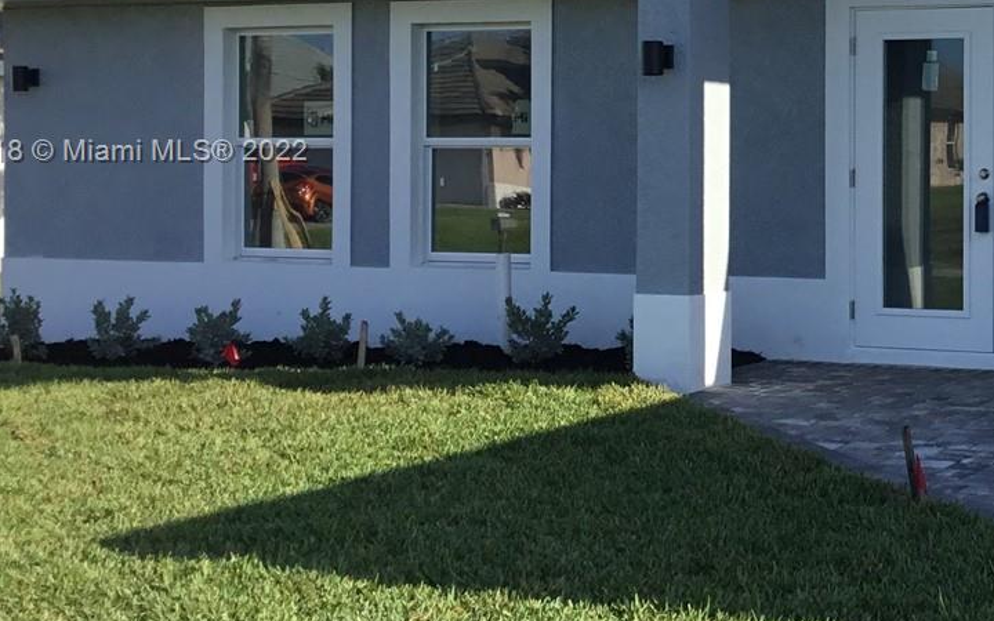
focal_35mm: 73
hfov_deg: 26.8
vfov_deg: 17.7
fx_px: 1978
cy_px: 153
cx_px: 971
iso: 25
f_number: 2.4
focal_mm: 3.3
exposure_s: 1/747
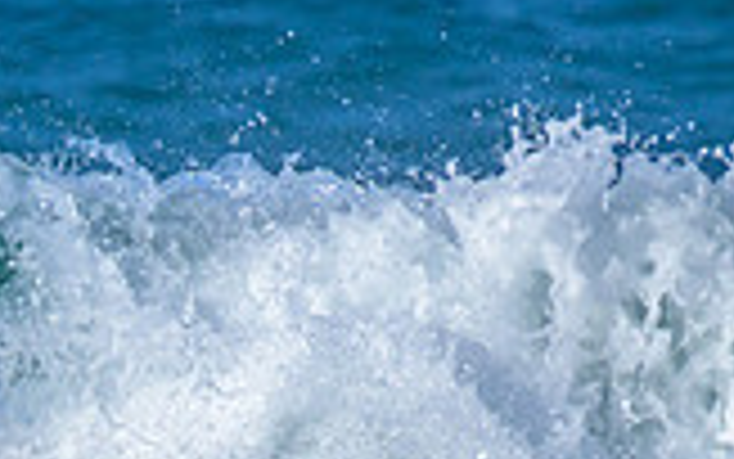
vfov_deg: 0.3
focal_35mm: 3992
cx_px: -394
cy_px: 836
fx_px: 79883
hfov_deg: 0.5
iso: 1100
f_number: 11
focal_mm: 800
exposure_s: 1/2000
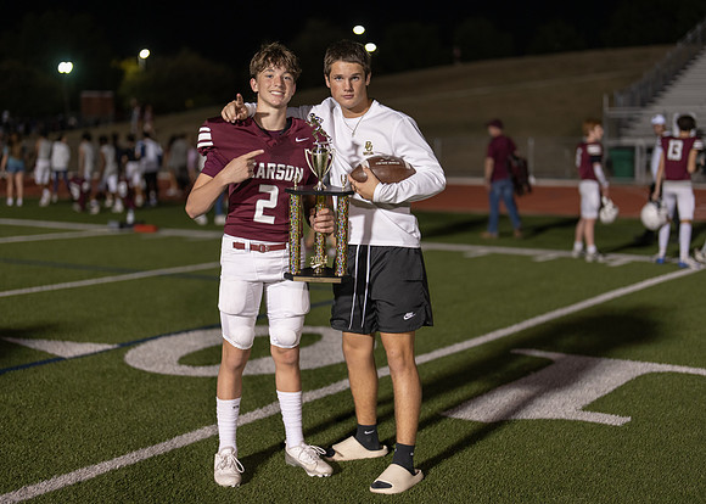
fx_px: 1082
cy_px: 255
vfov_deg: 26.2
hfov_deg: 36.1
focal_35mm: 54
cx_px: 355
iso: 640
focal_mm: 50
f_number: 1.2
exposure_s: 1/320
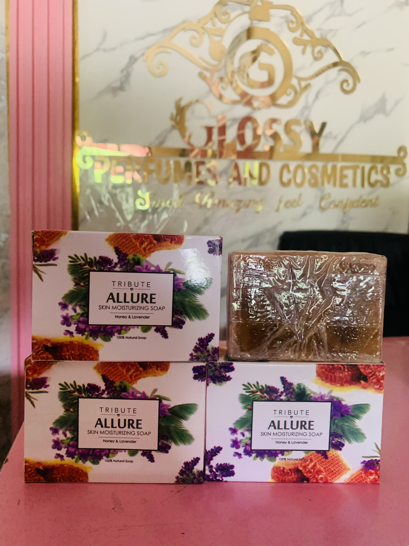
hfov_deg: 53.1
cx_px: 204
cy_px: 273
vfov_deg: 67.3
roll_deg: +0.3
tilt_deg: -4.0
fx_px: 410
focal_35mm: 26
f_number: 1.8
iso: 400
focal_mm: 4.25
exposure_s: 1/60
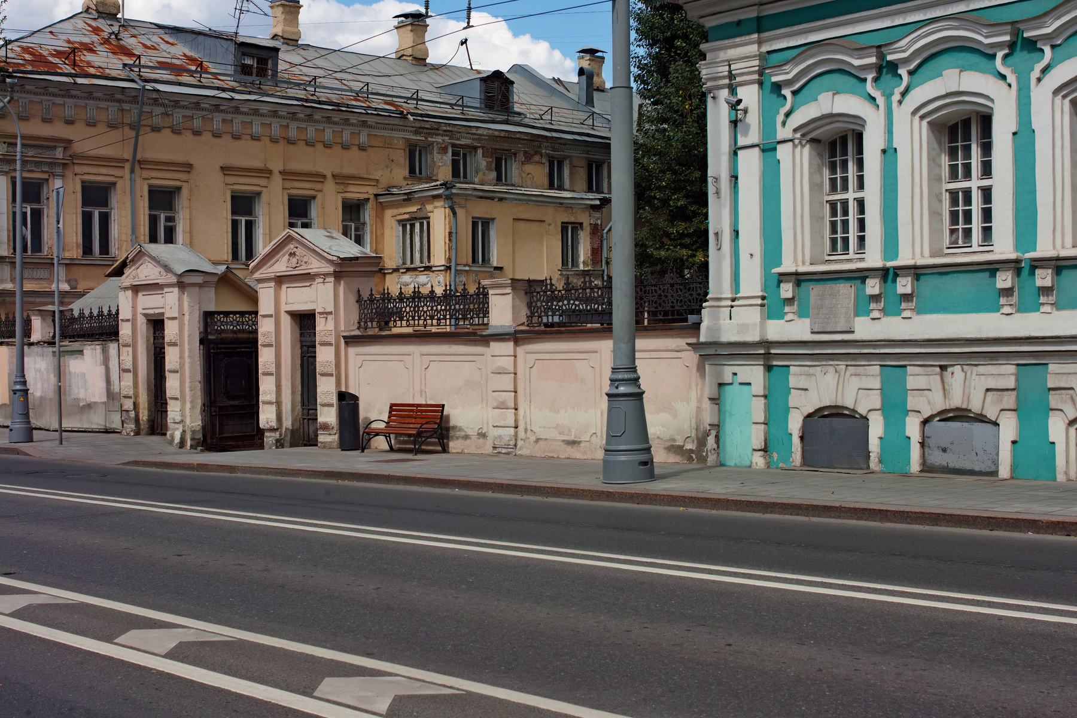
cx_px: 538
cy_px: 359
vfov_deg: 25.8
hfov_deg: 37.9
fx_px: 1571
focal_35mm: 52
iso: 100
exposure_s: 1/400
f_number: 6.3
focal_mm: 35
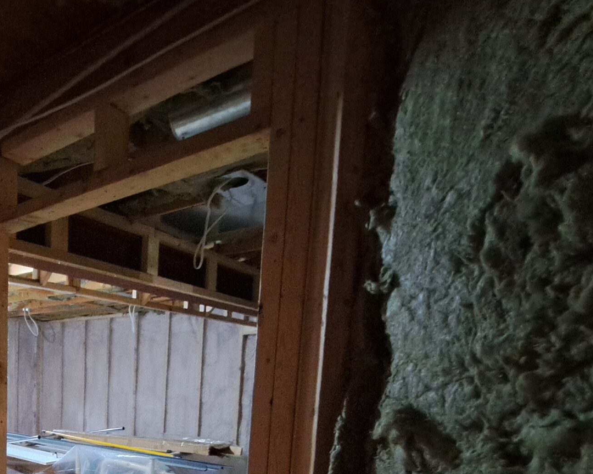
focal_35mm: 25
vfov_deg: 50.4
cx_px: 64
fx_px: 439
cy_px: 427
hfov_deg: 58.6
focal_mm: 1.74
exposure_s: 1/20
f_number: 2.2
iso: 640
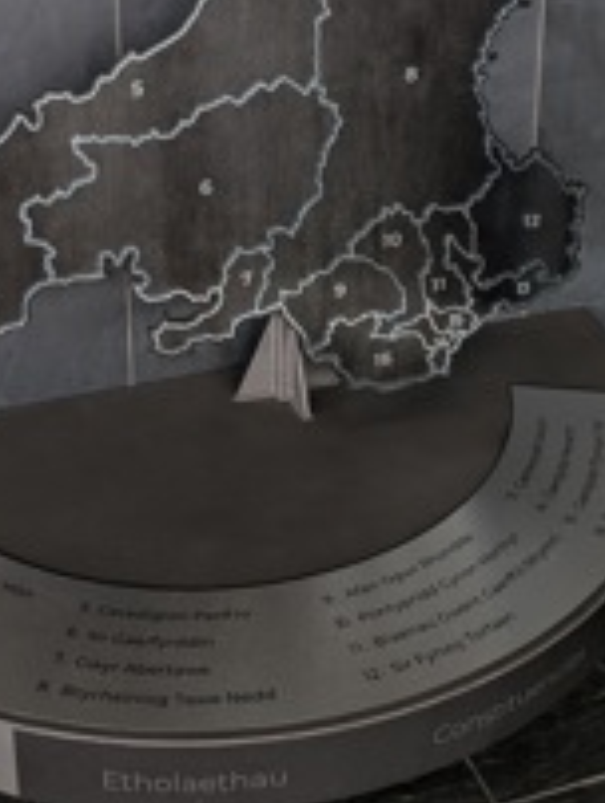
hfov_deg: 29.1
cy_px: 32
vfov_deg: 35.2
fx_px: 1163
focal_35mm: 50
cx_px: 229
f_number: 1.89
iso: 38
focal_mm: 5.43
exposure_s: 1/126
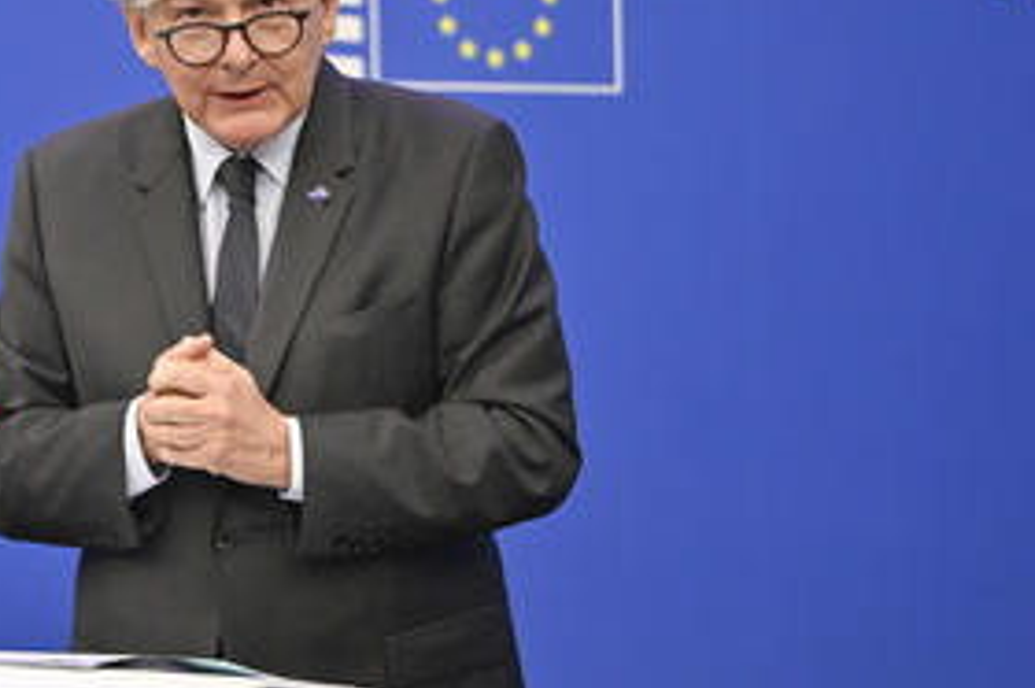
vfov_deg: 5.0
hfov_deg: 7.5
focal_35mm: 274
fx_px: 7868
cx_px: 213
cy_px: 333
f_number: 2.8
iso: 2000
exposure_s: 1/320
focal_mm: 170
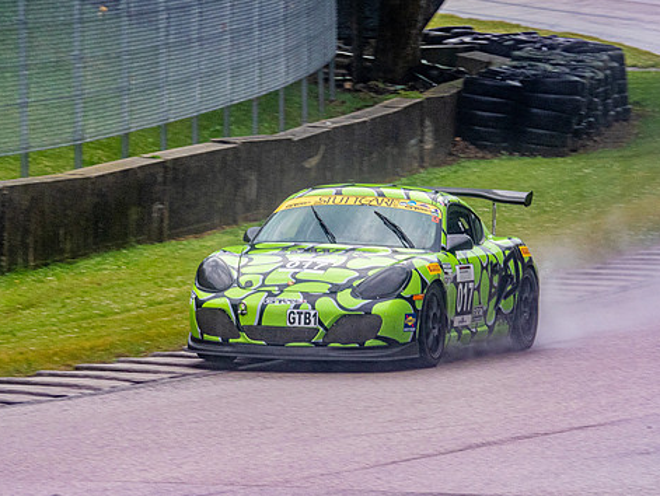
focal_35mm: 518
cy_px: 294
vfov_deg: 2.9
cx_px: 331
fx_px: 9884
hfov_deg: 3.8
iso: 640
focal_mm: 210
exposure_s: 1/320
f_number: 8
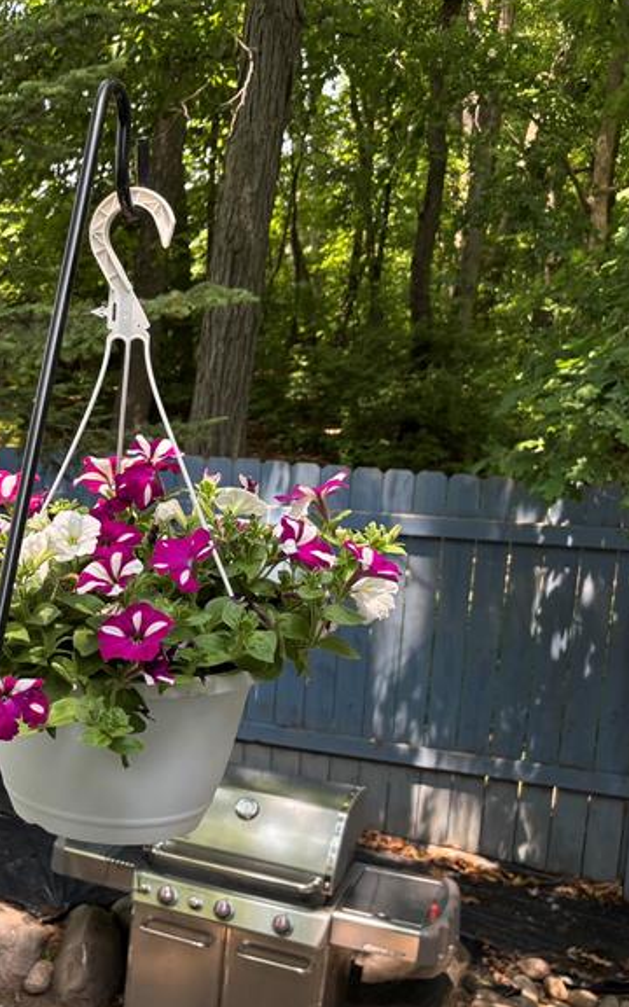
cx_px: -154
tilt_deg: -11.1
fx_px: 1344
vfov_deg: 40.8
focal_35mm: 49
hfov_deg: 23.7
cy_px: 621
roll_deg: -0.4
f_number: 1.6
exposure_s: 1/168
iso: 40
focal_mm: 5.96
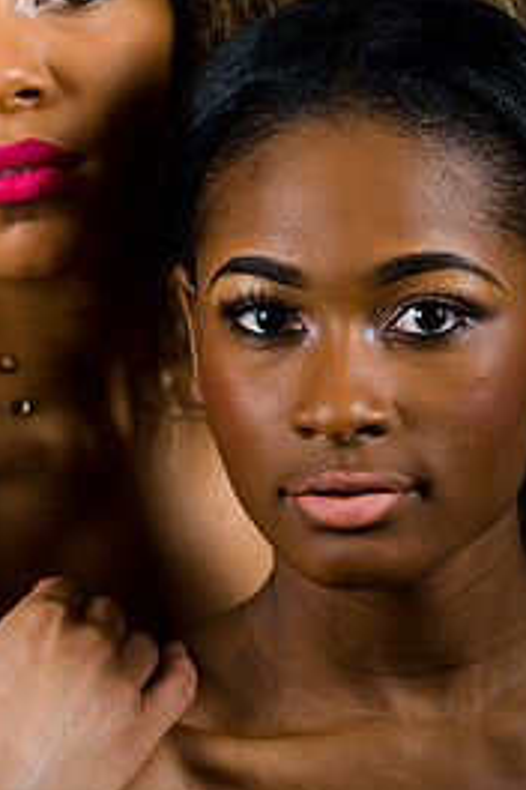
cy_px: 236
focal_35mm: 306
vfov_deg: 6.7
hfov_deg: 4.5
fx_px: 6706
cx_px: 151
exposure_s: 1/125
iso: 200
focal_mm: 180
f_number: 5.6
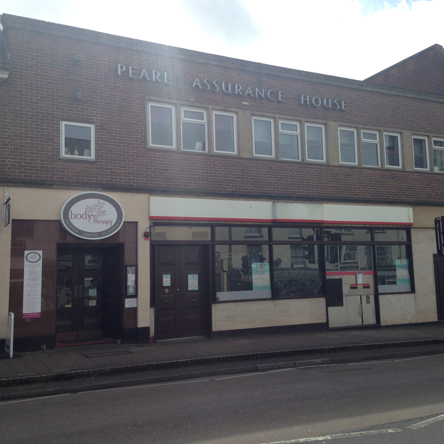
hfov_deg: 42.8
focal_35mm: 39
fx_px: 566
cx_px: 226
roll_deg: +1.3
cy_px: 222
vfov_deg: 42.8
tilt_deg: +8.3
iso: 50
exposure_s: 1/1355
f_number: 2.4
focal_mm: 4.12
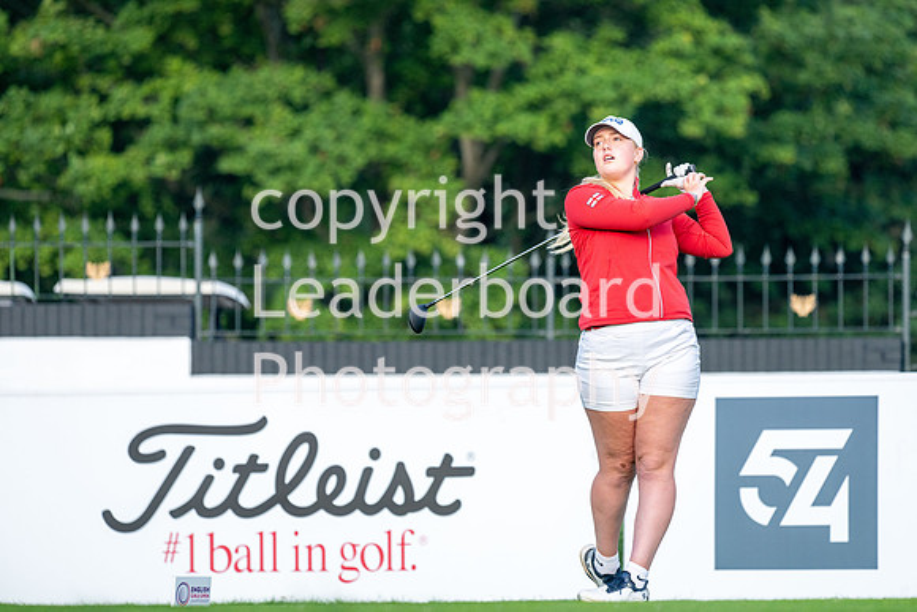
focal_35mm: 300
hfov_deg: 6.9
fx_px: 7643
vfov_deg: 4.6
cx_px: 458
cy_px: 306
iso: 400
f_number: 5.6
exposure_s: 1/1000
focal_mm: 300
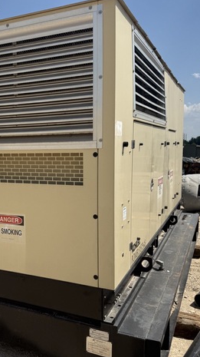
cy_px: 182
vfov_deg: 55.3
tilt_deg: -5.2
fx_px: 340
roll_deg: -0.1
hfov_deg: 31.7
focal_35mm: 36
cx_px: 34
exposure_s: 1/8130
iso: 80
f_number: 1.78
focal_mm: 6.76
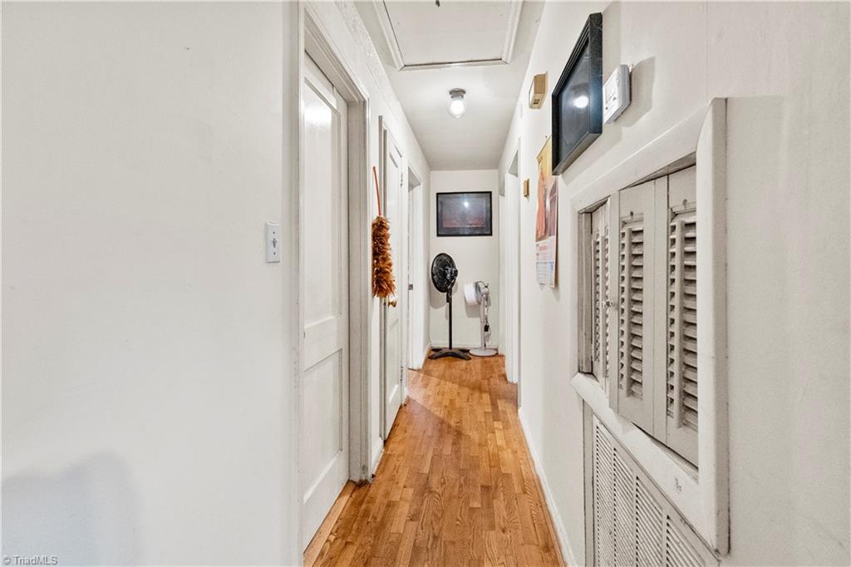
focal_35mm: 15
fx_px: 354
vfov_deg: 77.3
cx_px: 426
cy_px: 284
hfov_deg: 100.4
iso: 5000
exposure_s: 1/50
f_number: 4.5
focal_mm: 10
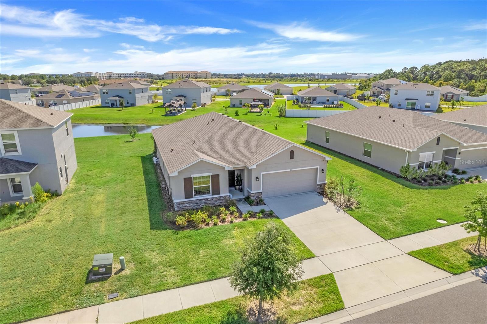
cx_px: 244
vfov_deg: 57.2
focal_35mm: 22
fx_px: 298
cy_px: 162
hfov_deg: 78.6
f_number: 2.8
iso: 120
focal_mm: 8.38
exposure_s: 1/160
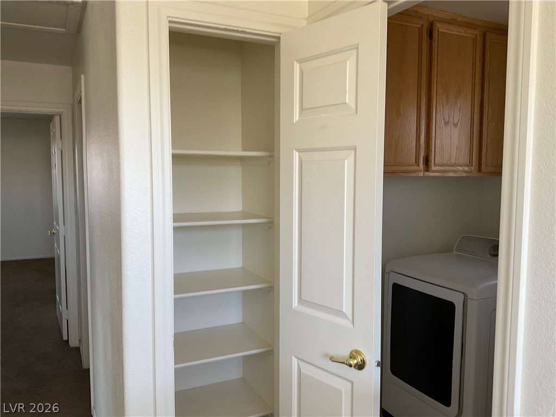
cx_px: 278
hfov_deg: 61.7
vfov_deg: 48.2
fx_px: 466
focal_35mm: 29
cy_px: 208
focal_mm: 3
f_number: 1.8
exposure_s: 1/60
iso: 50
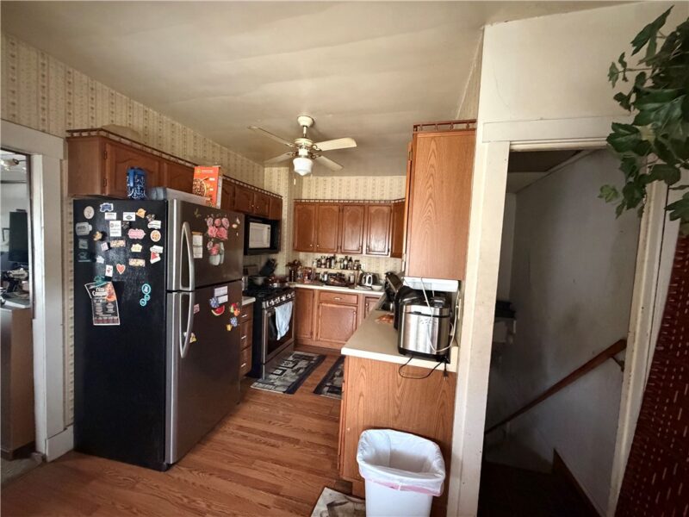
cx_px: 344
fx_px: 279
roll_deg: -1.5
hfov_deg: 102.1
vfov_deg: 85.7
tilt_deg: -2.1
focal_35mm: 14
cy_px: 258
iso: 1250
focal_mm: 2.22
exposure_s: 1/52
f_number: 2.2
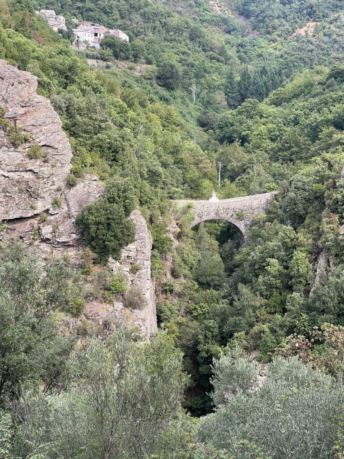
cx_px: 172
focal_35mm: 77
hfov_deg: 19.1
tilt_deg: -5.2
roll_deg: -2.1
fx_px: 1020
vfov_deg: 25.3
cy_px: 230
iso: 32
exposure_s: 1/105
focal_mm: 9
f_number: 2.8
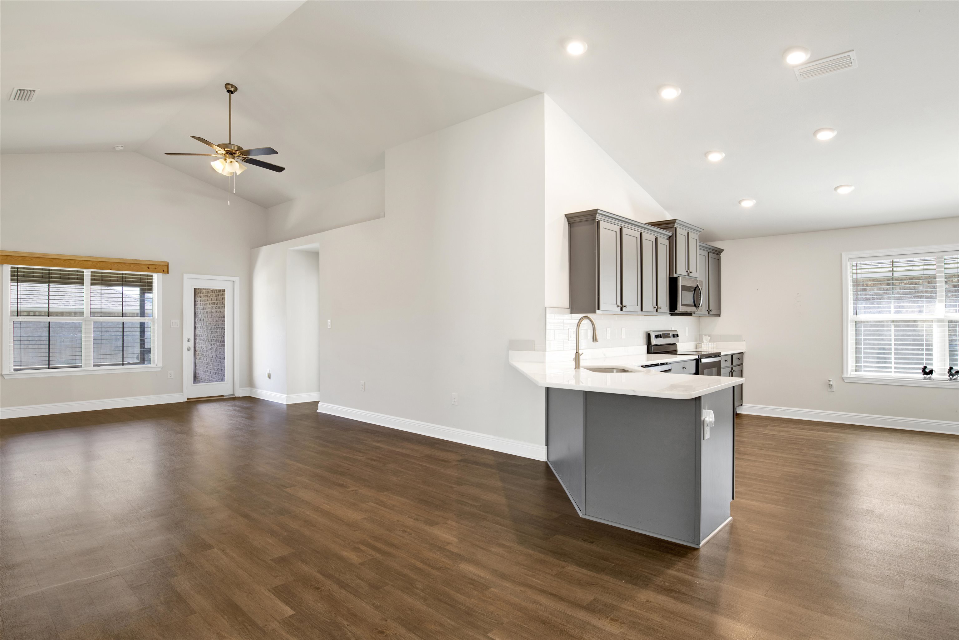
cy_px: 320
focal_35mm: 19
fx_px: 506
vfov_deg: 64.6
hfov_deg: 86.9
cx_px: 480
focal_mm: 19
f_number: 11
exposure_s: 1/8
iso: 200
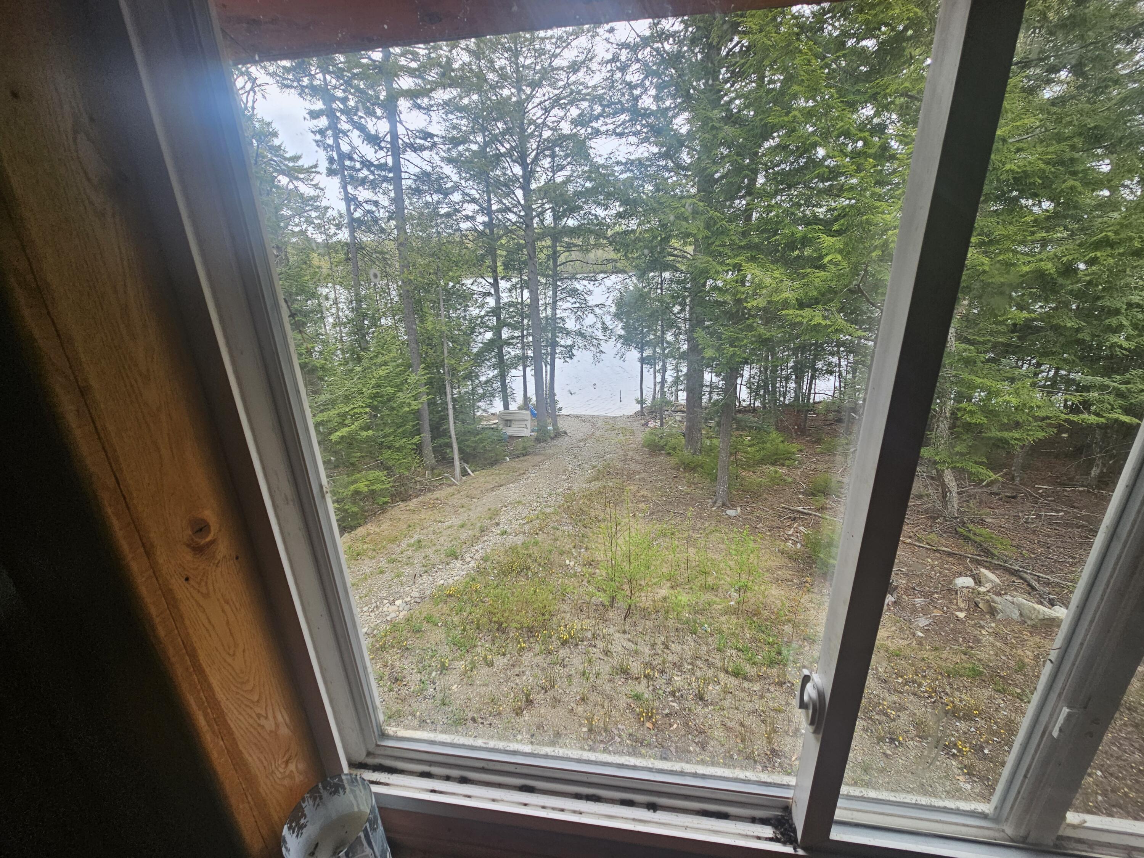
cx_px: 572
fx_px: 430
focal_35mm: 13
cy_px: 429
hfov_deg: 106.2
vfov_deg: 89.9
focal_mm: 2.2
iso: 50
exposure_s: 1/221
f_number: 2.2
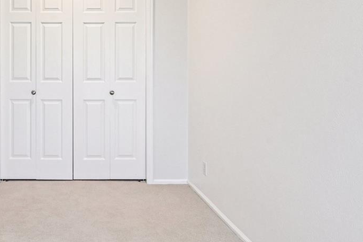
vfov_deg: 36.9
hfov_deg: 50.7
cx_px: 66
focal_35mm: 35
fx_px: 353
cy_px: 61
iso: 400
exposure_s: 1/15
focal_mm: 15
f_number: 10
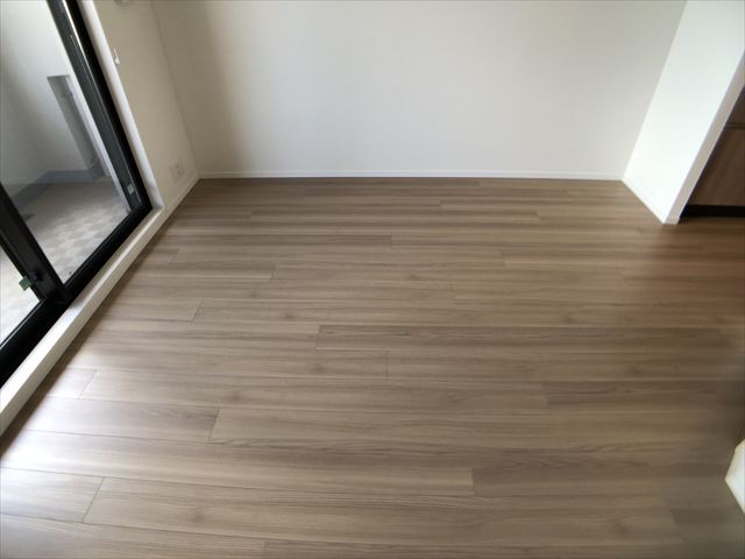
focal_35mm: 28
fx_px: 603
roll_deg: +3.2
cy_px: 280
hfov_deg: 63.4
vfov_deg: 49.7
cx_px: 372
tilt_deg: -38.1
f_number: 1.8
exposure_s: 1/33
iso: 25
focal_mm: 3.99
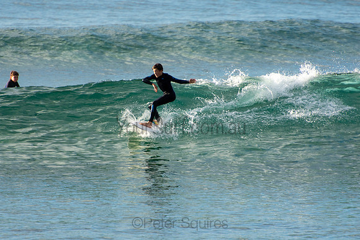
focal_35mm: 600
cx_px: 180
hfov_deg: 3.4
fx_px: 6001
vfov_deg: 2.3
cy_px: 120
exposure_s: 1/1250
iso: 400
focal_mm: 400
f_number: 5.6
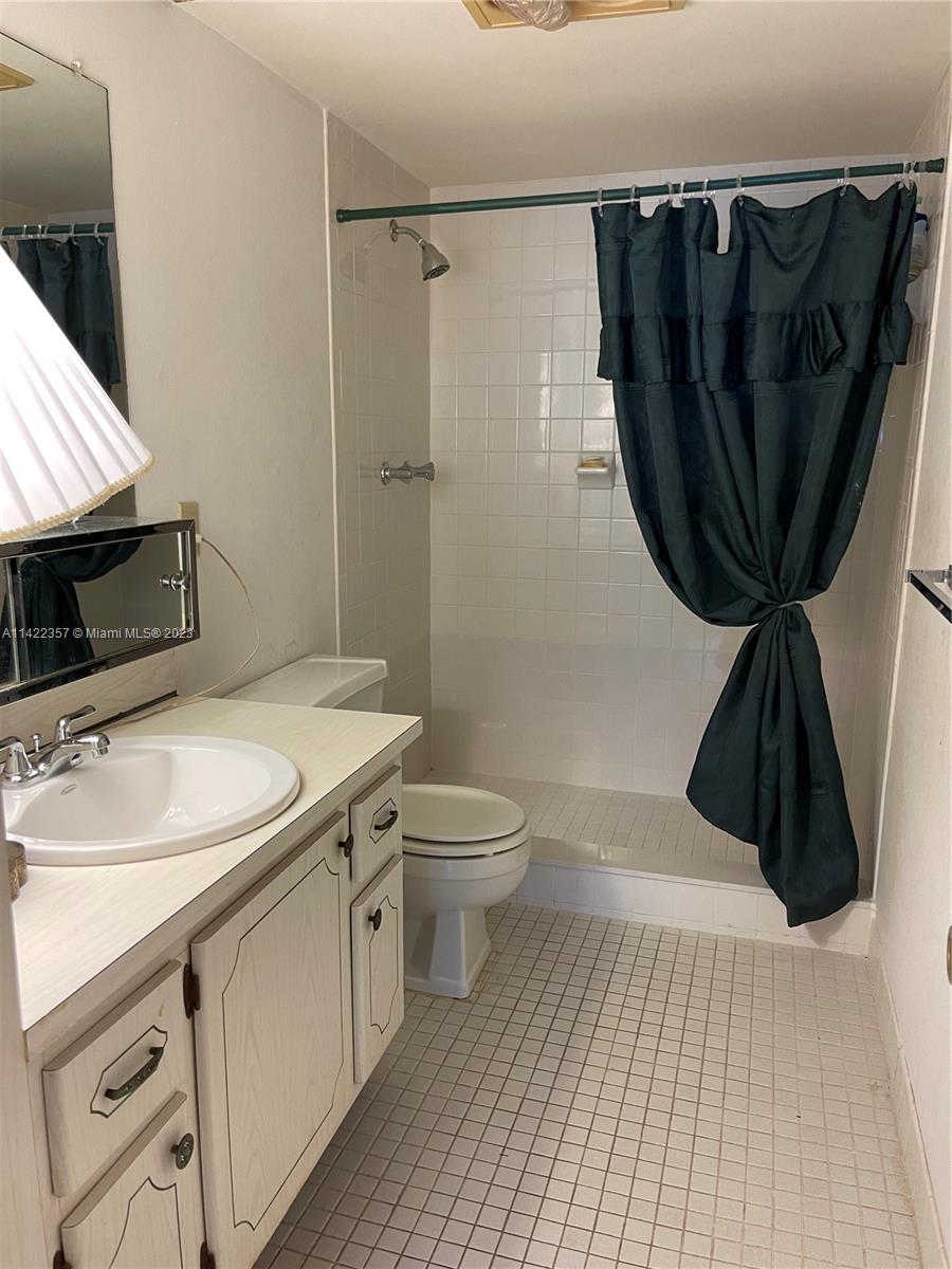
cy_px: 634
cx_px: 476
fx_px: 953
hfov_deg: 53.1
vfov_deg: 67.3
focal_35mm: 26
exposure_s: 1/60
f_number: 1.6
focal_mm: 5.1
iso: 160
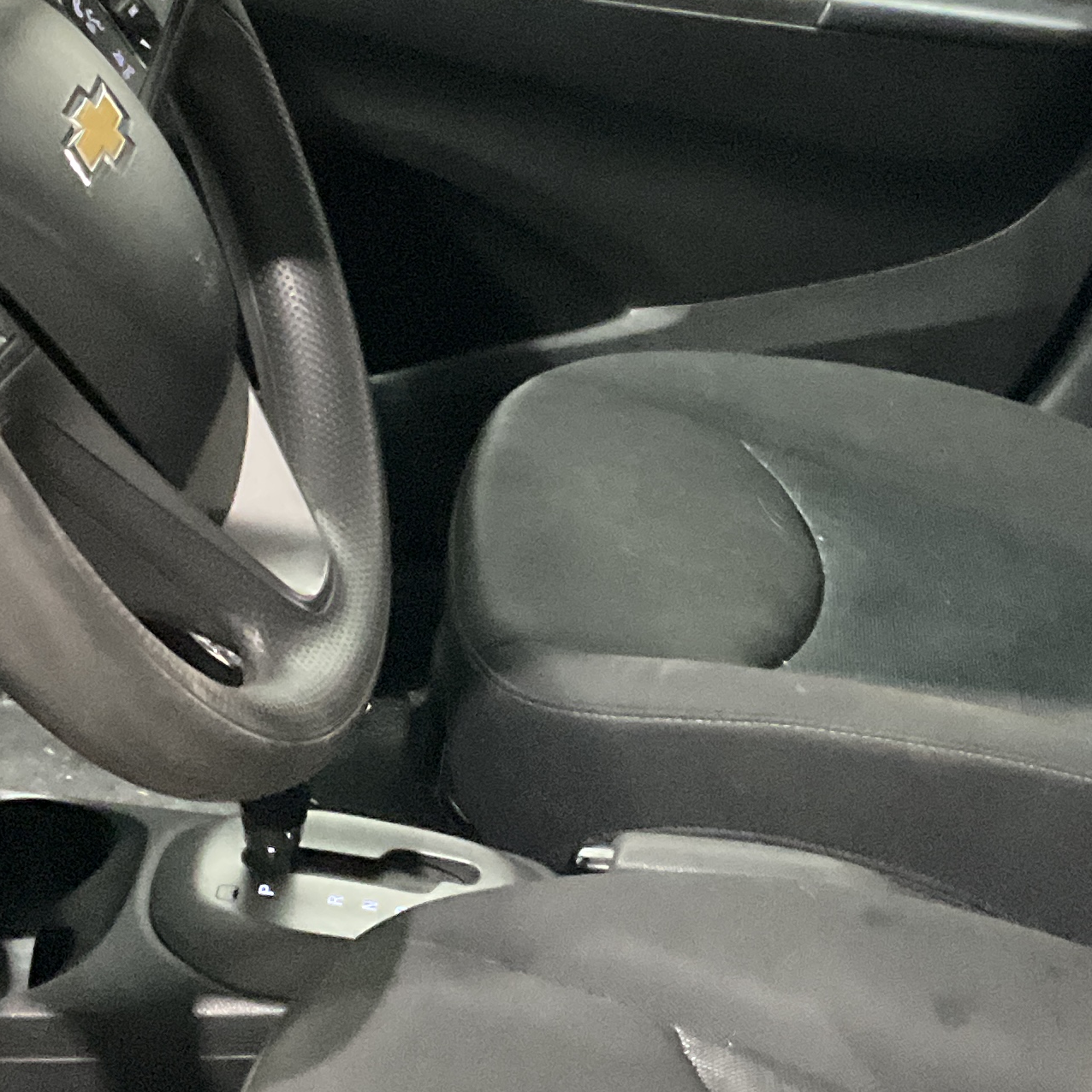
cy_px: 421
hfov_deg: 21.2
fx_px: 2891
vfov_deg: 21.4
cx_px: 792
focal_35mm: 81
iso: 500
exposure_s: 1/30
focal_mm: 3
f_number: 1.8
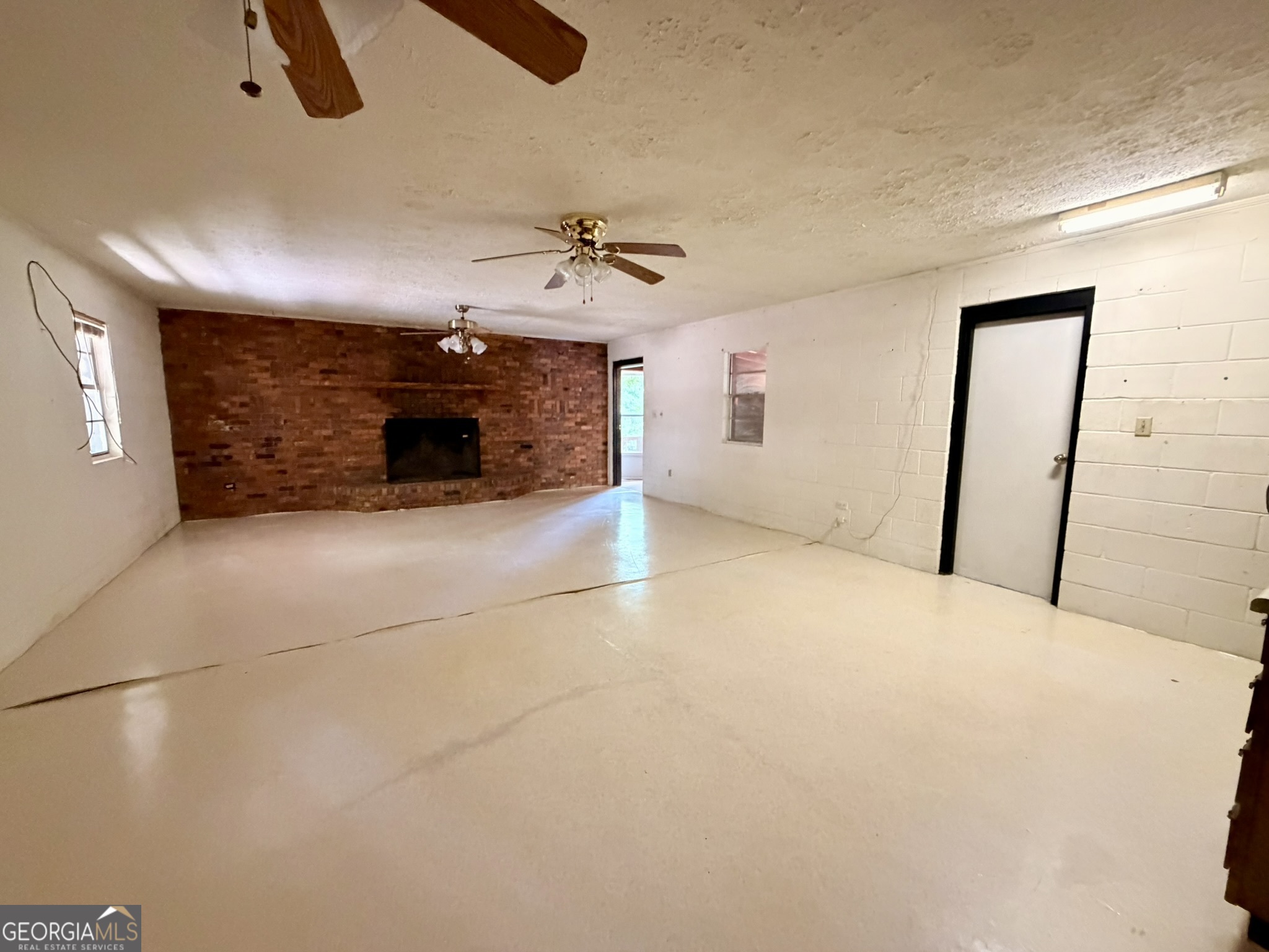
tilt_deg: -8.6
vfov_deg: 85.7
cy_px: 476
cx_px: 634
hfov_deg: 102.1
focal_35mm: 14
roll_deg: +0.3
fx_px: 513
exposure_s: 1/40
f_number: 2.2
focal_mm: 2.22
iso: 1000
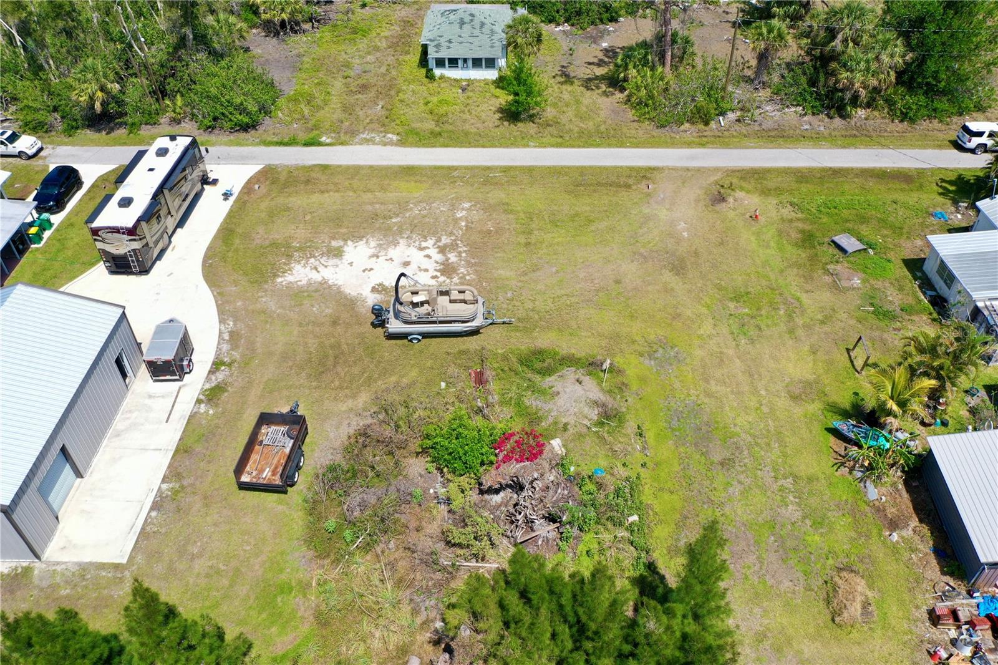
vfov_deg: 46.4
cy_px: 332
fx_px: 776
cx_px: 499
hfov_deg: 65.5
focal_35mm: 28
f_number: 5.6
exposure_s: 1/400
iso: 100
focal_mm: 10.26
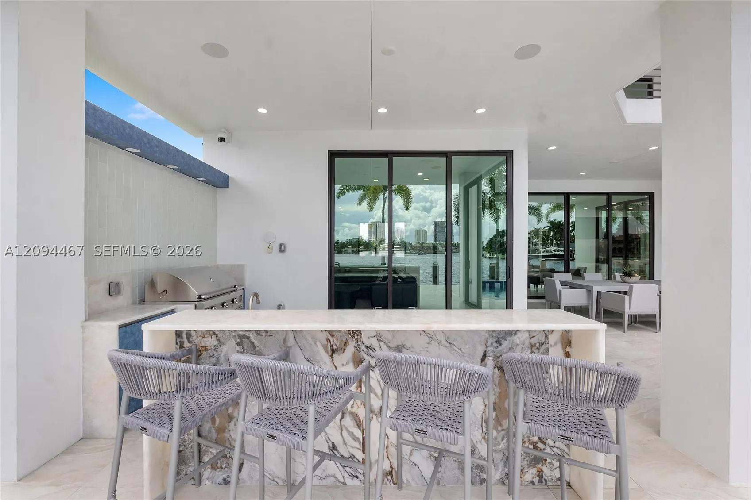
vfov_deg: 77.3
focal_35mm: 15
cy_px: 250
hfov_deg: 100.4
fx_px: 313
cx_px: 376
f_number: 11
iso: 100
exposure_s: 1/125
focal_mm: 10
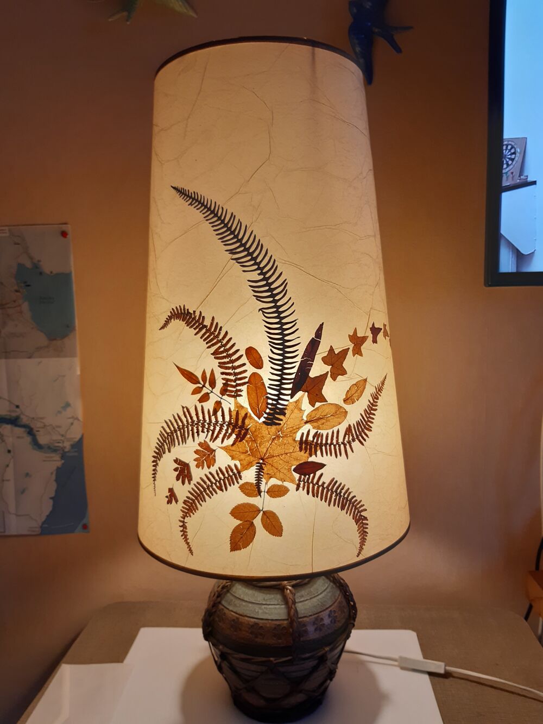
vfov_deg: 67.3
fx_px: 544
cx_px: 272
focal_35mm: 26
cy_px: 362
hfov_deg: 53.1
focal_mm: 3.92
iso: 64
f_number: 1.7
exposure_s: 1/50
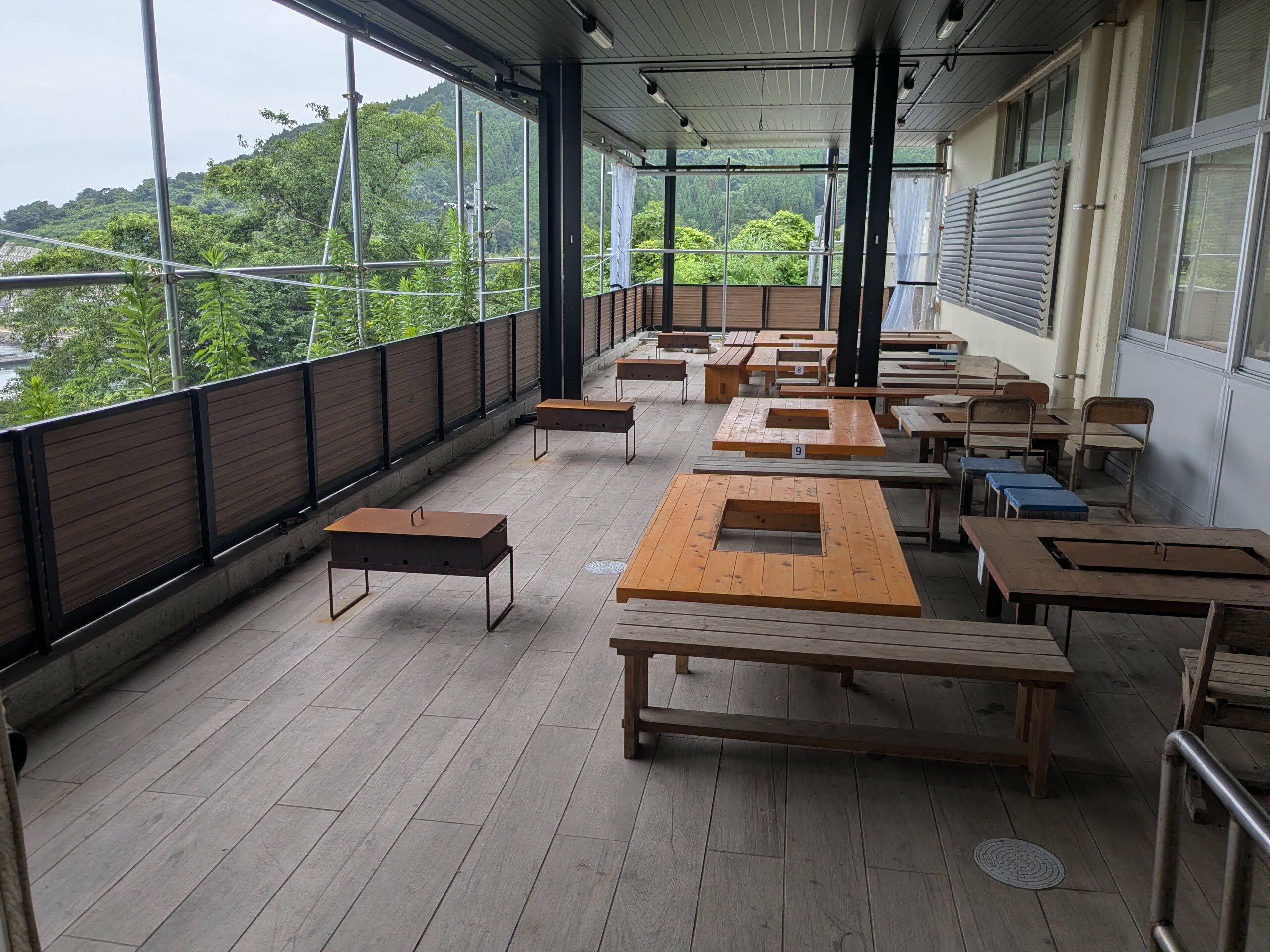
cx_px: 635
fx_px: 991
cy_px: 476
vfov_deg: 51.4
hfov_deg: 65.3
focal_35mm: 27
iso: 37
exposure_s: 1/867
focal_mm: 4.38
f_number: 1.73
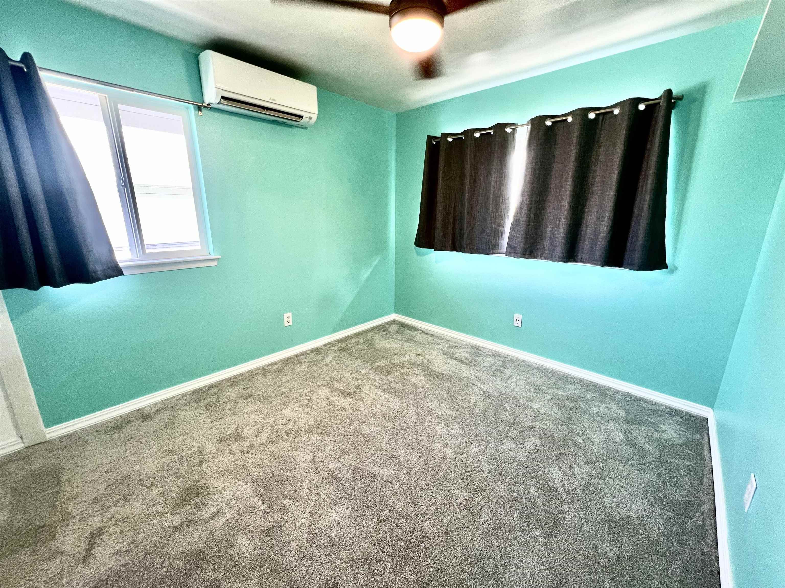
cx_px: 392
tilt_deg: -14.8
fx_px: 295
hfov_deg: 106.2
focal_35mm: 13
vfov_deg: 89.9
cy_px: 294
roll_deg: +0.1
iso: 125
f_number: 1.8
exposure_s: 1/60
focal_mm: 1.57
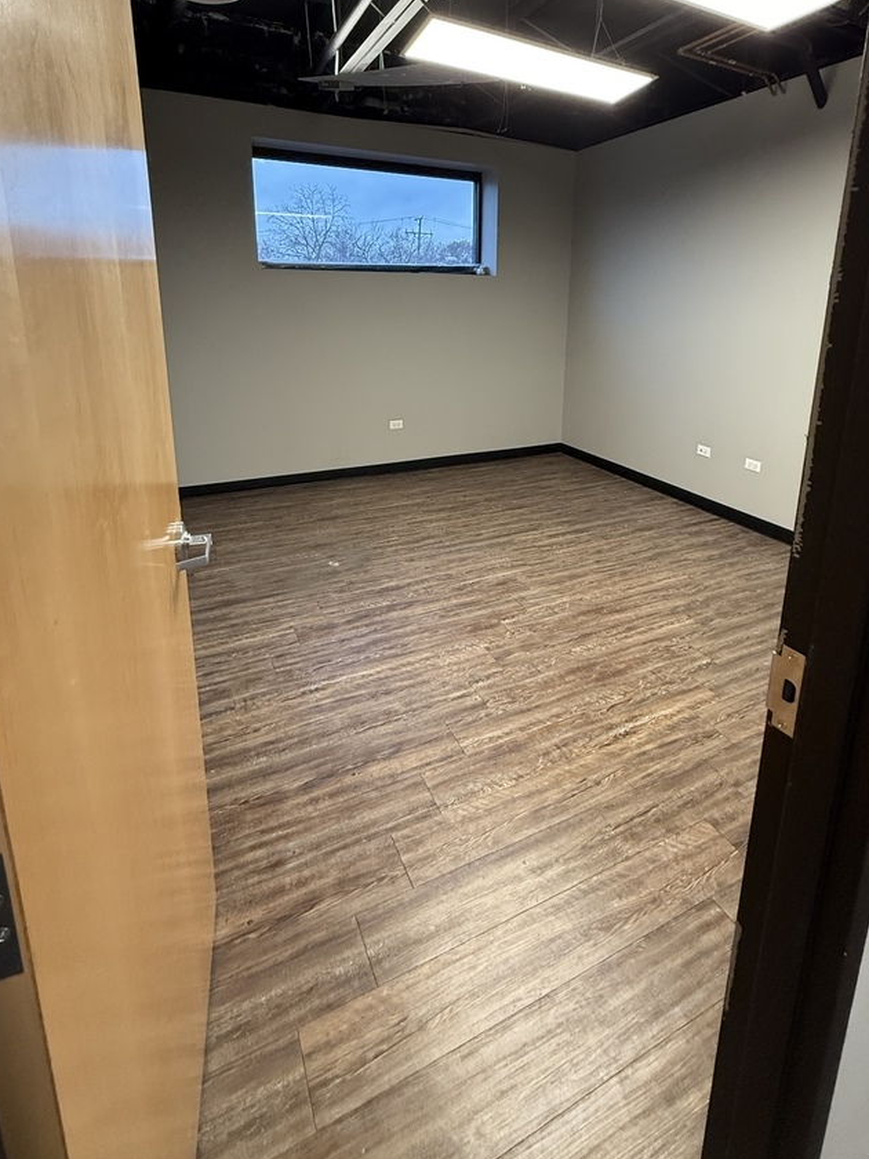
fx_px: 602
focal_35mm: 18
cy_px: 430
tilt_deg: -12.5
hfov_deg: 71.5
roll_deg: -0.8
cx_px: 457
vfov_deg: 85.9
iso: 500
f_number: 2.2
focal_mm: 2.22
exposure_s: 1/120
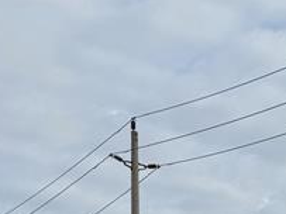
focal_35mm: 121
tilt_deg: -0.1
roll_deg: +0.3
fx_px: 999
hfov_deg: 14.0
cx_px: 555
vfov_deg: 10.7
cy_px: 493
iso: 80
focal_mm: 6.76
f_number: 1.78
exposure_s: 1/5714
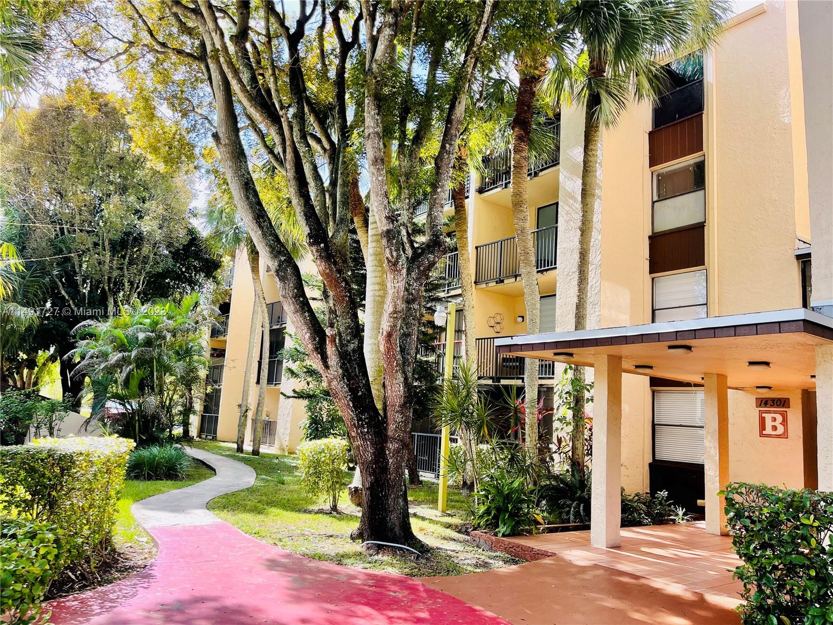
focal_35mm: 26
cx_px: 416
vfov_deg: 53.1
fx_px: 626
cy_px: 312
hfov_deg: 67.3
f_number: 1.6
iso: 32
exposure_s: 1/392
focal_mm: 5.1
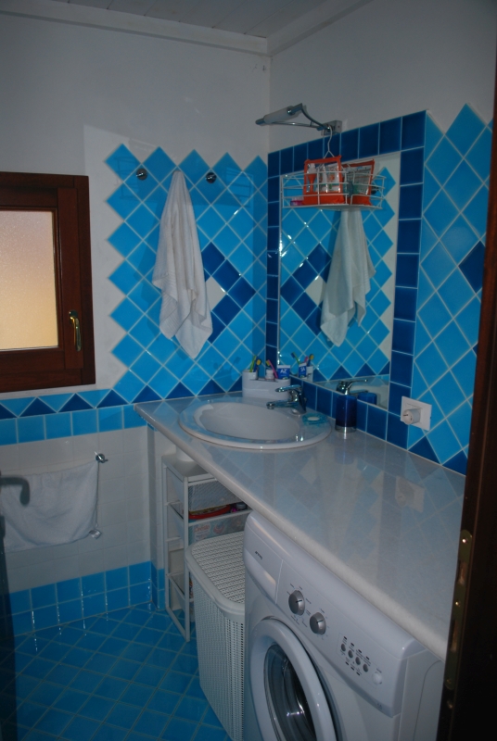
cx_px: 248
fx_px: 557
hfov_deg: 48.1
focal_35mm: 27
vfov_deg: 67.3
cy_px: 370
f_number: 3.5
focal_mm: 18
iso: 200
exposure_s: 1/60
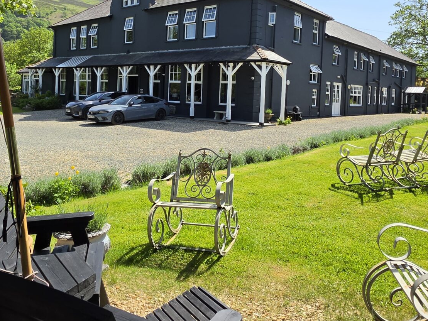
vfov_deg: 46.1
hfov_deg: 59.6
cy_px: 110
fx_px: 371
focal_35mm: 30
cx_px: 178
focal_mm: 2.2
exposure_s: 1/1690
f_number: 1.9
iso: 32
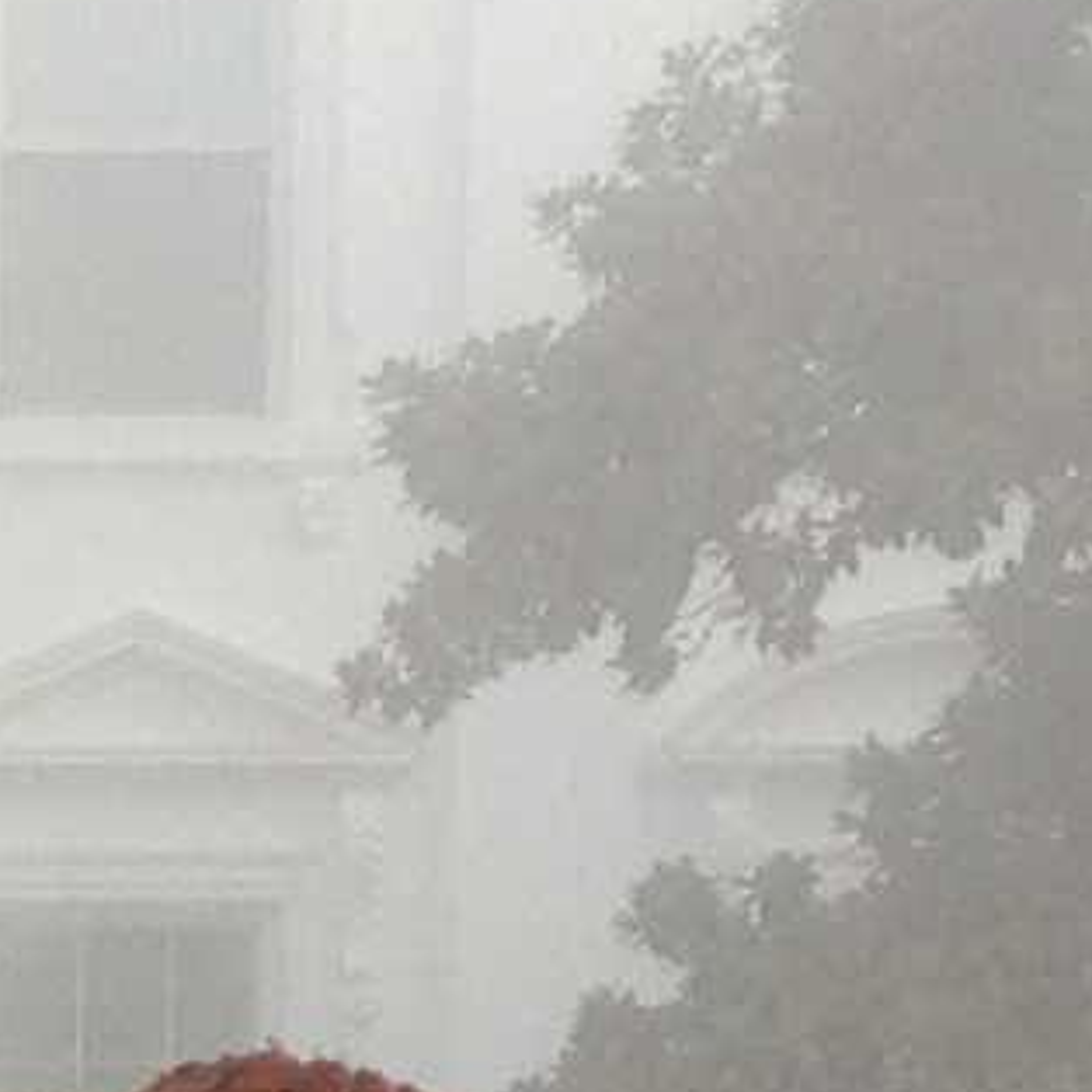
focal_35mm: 322
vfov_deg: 5.3
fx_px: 11492
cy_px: 2313
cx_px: -1398
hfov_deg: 5.3
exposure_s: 1/158
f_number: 2.4
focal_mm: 4.28
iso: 50
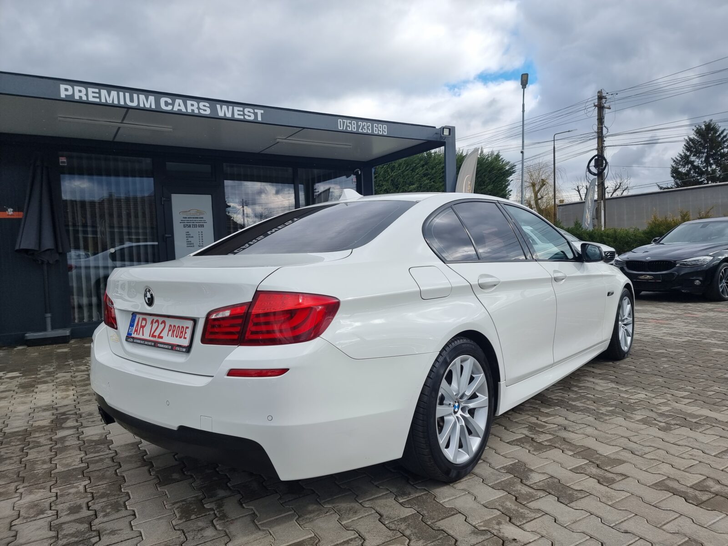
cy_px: 273
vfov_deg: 56.8
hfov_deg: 71.6
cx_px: 364
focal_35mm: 24
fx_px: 505
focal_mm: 6.7
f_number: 1.8
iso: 50
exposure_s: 1/583
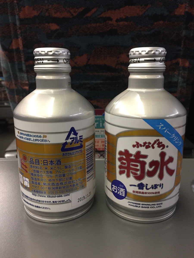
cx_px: 97
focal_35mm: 29
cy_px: 129
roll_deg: +2.1
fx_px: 217
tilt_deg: -11.0
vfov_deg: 61.7
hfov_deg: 48.2
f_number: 2.2
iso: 160
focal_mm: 4.15
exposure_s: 1/30
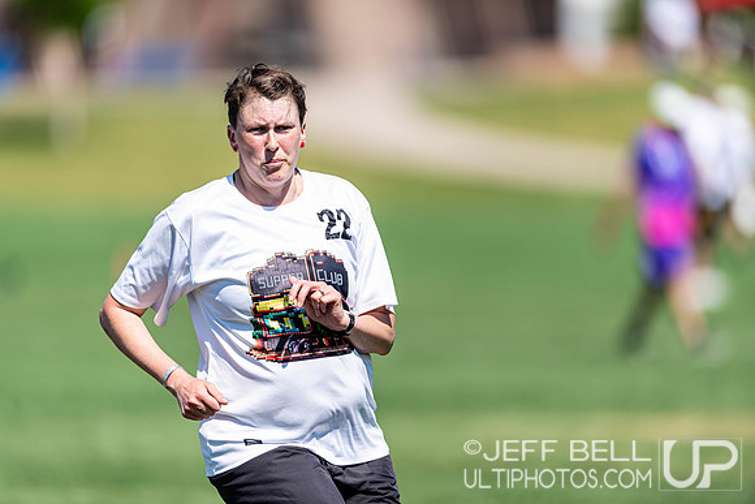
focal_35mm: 400
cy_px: 252
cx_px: 378
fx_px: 8390
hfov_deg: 5.2
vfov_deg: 3.4
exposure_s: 1/2000
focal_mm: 400
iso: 100
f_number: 2.8
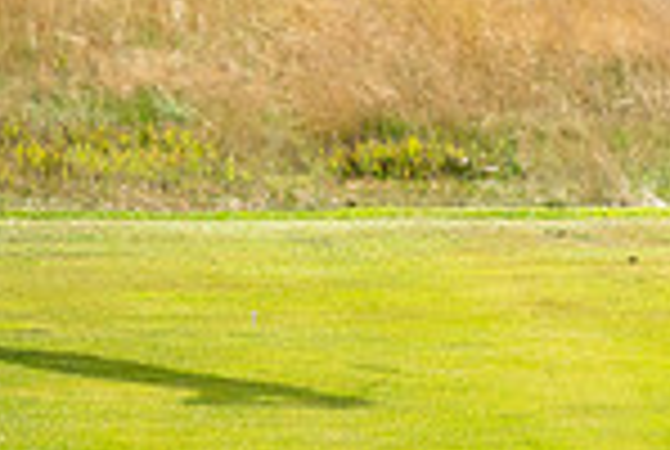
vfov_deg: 1.2
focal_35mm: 1166
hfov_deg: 1.8
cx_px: 760
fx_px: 21744
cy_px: -412
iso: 320
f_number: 4
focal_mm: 300
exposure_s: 1/3200
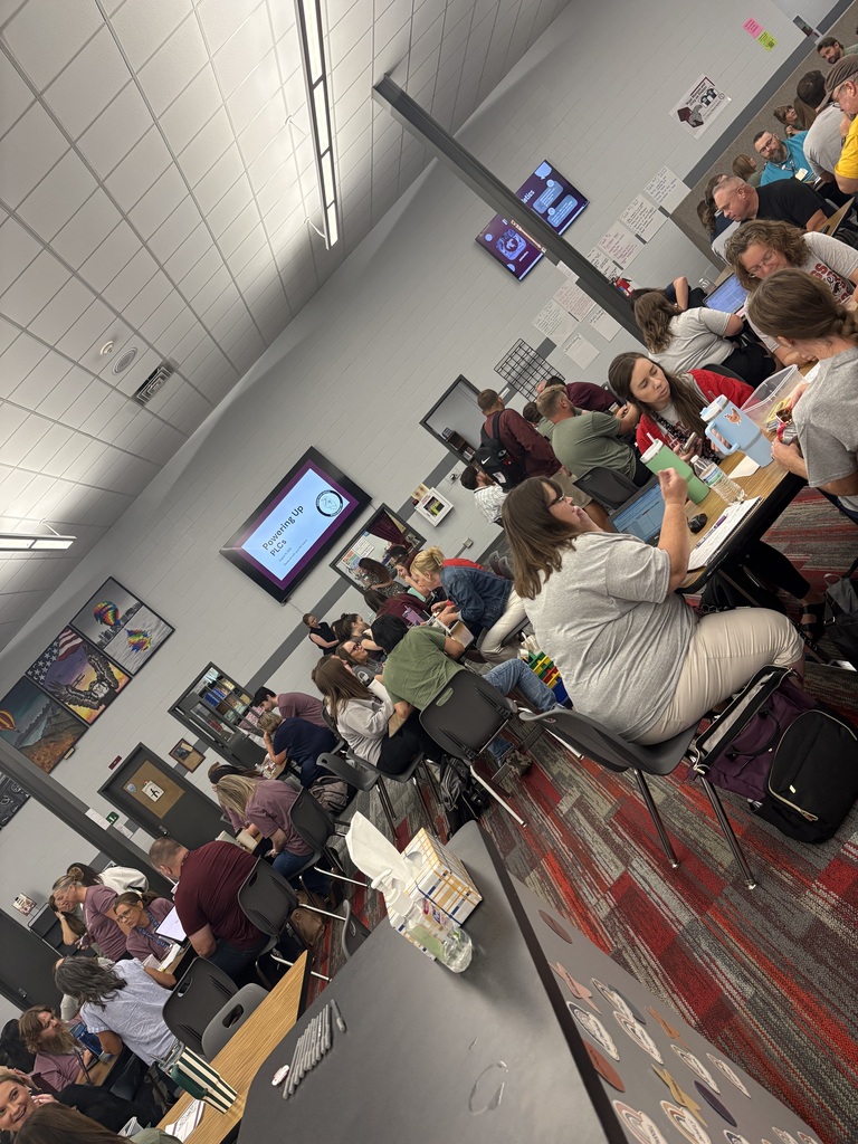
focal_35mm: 26
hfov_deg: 53.1
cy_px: 572
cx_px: 429
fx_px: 859
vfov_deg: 67.3
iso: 200
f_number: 1.6
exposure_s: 1/150
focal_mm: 5.96
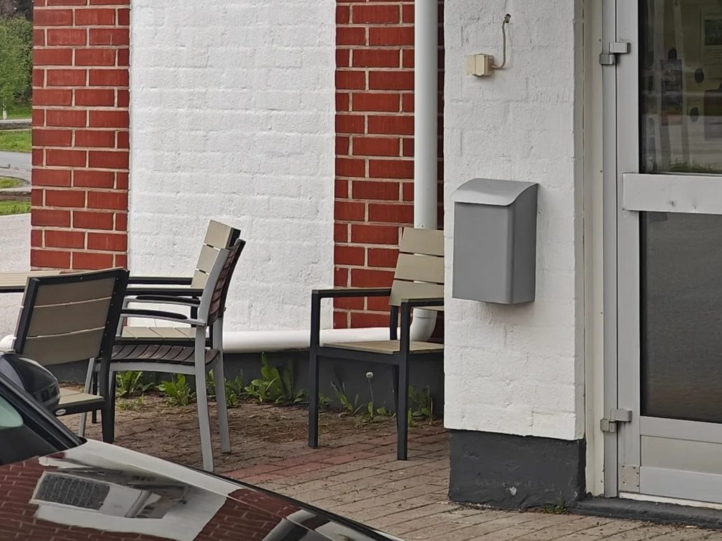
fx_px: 2440
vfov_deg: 12.3
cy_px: -123
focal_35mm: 117
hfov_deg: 16.4
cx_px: 775
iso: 50
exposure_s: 1/403
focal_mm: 7.08
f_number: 4.5
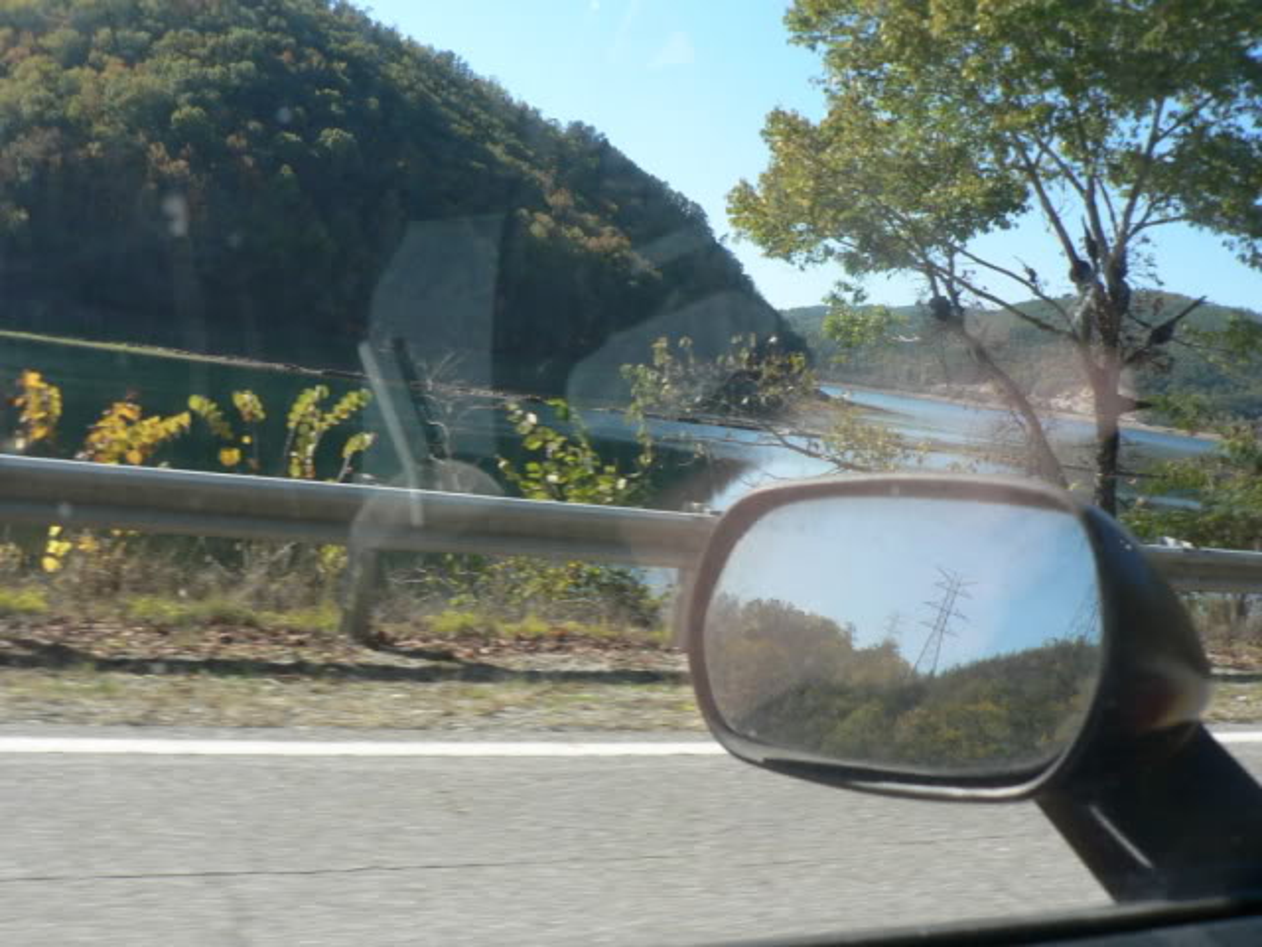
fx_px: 1312
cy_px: 474
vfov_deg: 39.7
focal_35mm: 36
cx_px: 631
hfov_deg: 51.4
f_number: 3.6
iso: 100
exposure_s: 1/400
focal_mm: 6
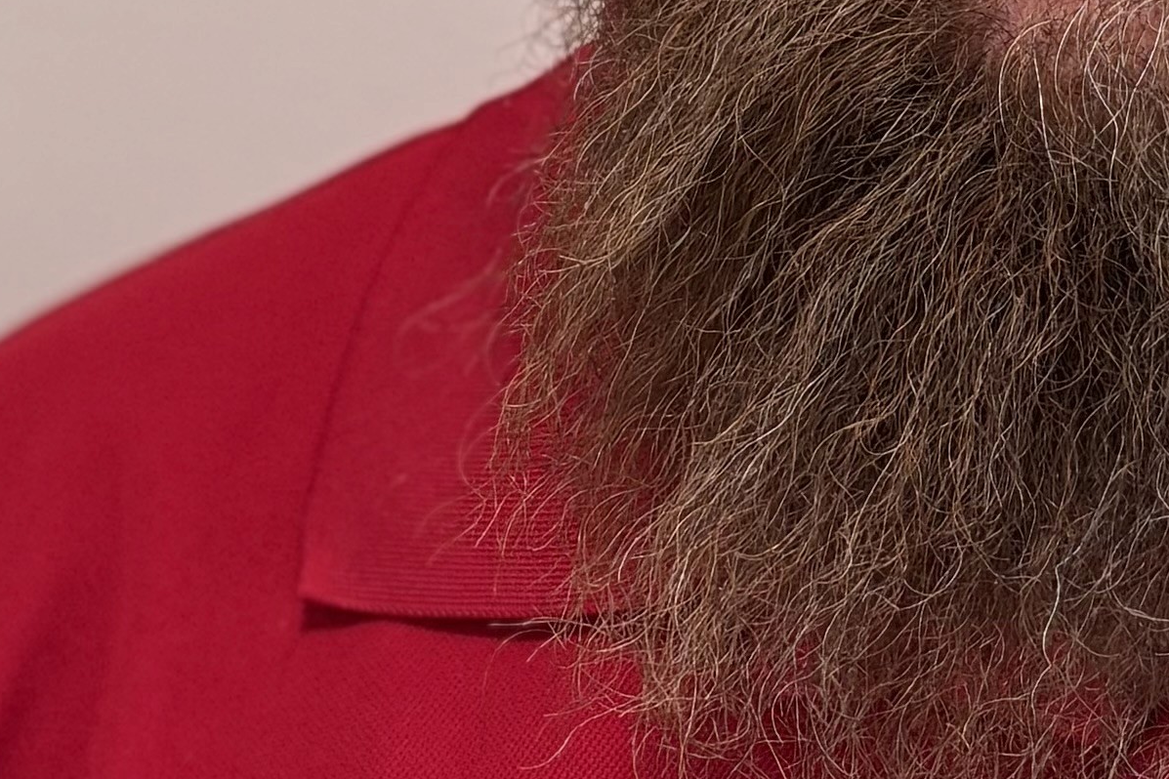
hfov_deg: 15.5
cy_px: 45
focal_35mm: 129
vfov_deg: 10.6
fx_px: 4189
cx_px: 1297
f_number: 1.6
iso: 125
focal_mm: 5.96
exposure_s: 1/120
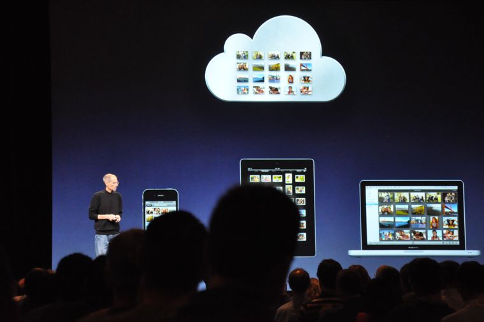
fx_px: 1511
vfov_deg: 12.2
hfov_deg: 18.2
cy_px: 161
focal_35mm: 112
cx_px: 242
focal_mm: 75
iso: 2200
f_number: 5.3
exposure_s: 1/30
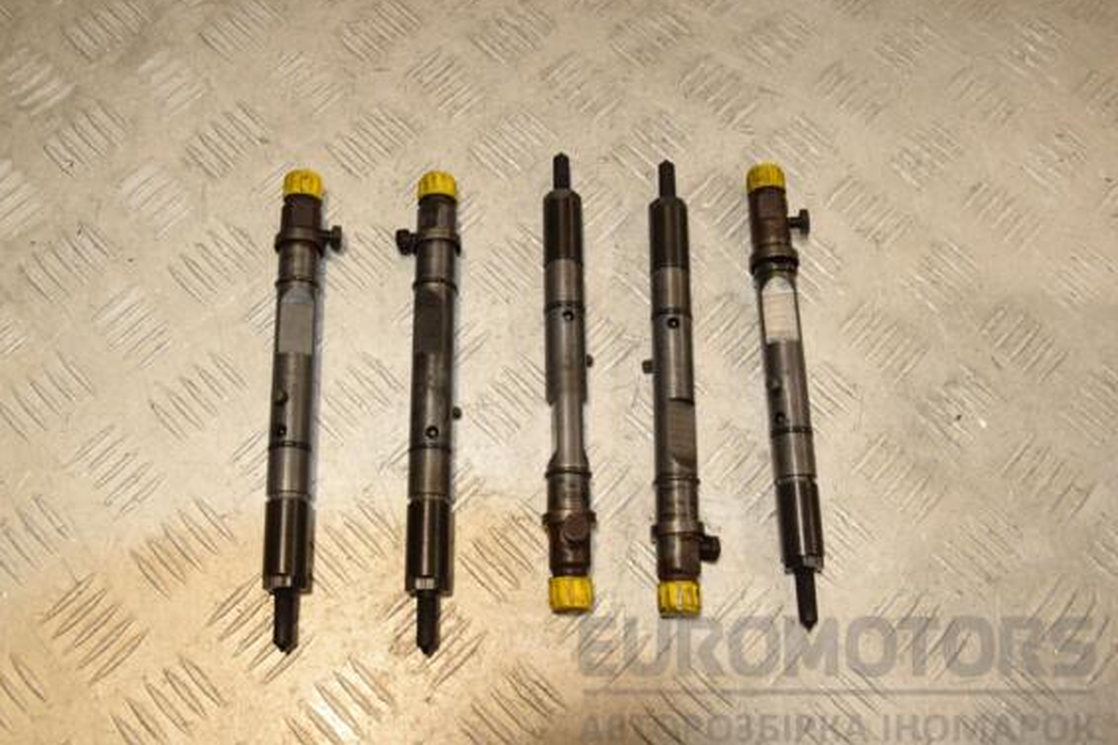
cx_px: 541
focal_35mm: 35
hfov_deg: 54.4
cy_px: 383
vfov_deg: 37.8
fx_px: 1087
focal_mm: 22
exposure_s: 1/200
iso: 800
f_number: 9
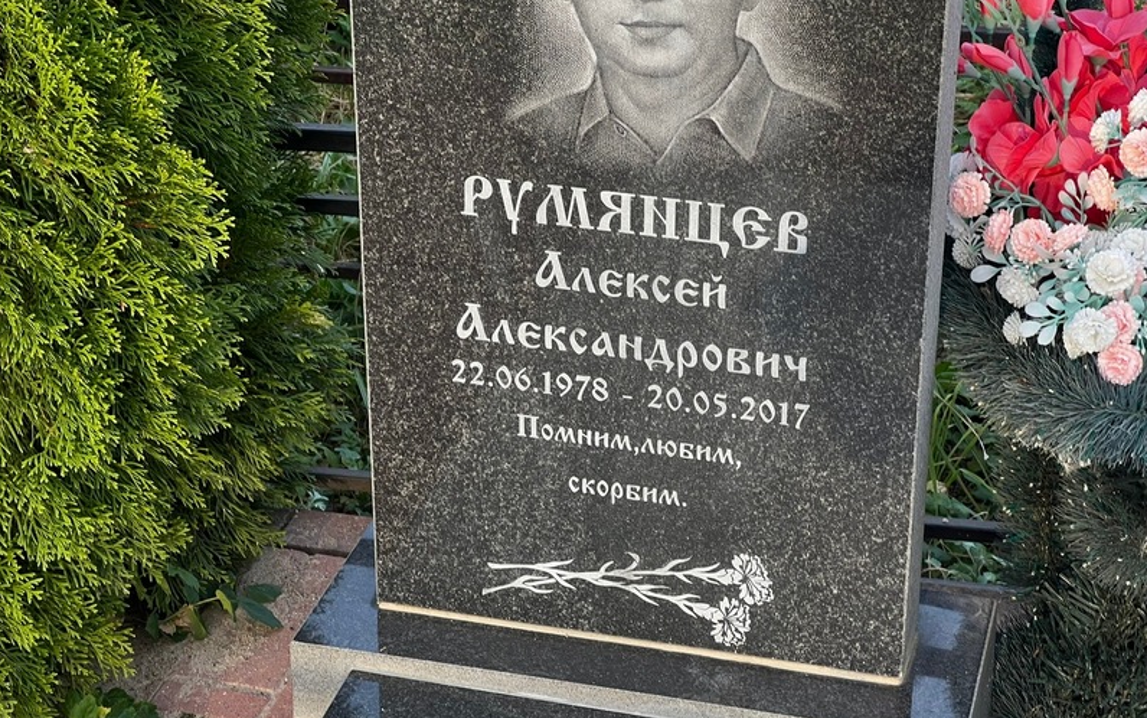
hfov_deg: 25.2
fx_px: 2564
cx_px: 572
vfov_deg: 15.9
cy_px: 401
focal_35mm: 82
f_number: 2.8
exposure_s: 1/99
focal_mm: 9
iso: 32
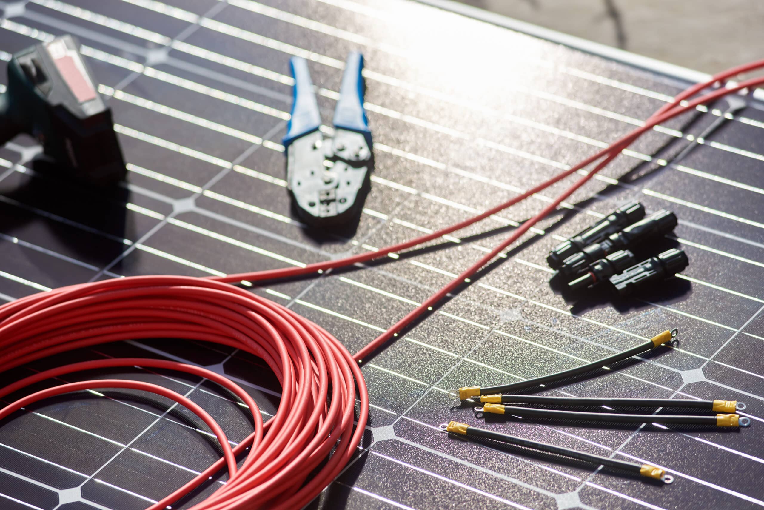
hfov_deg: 15.2
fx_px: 2866
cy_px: 255
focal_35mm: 135
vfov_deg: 10.2
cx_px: 382
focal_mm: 135
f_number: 4
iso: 100
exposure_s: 1/2500
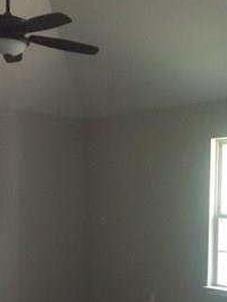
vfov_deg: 26.7
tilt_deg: -4.6
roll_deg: -0.9
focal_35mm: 70
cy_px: 279
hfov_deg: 20.5
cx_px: 217
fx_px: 612
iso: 320
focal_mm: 4.15
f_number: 2.2
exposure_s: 1/15
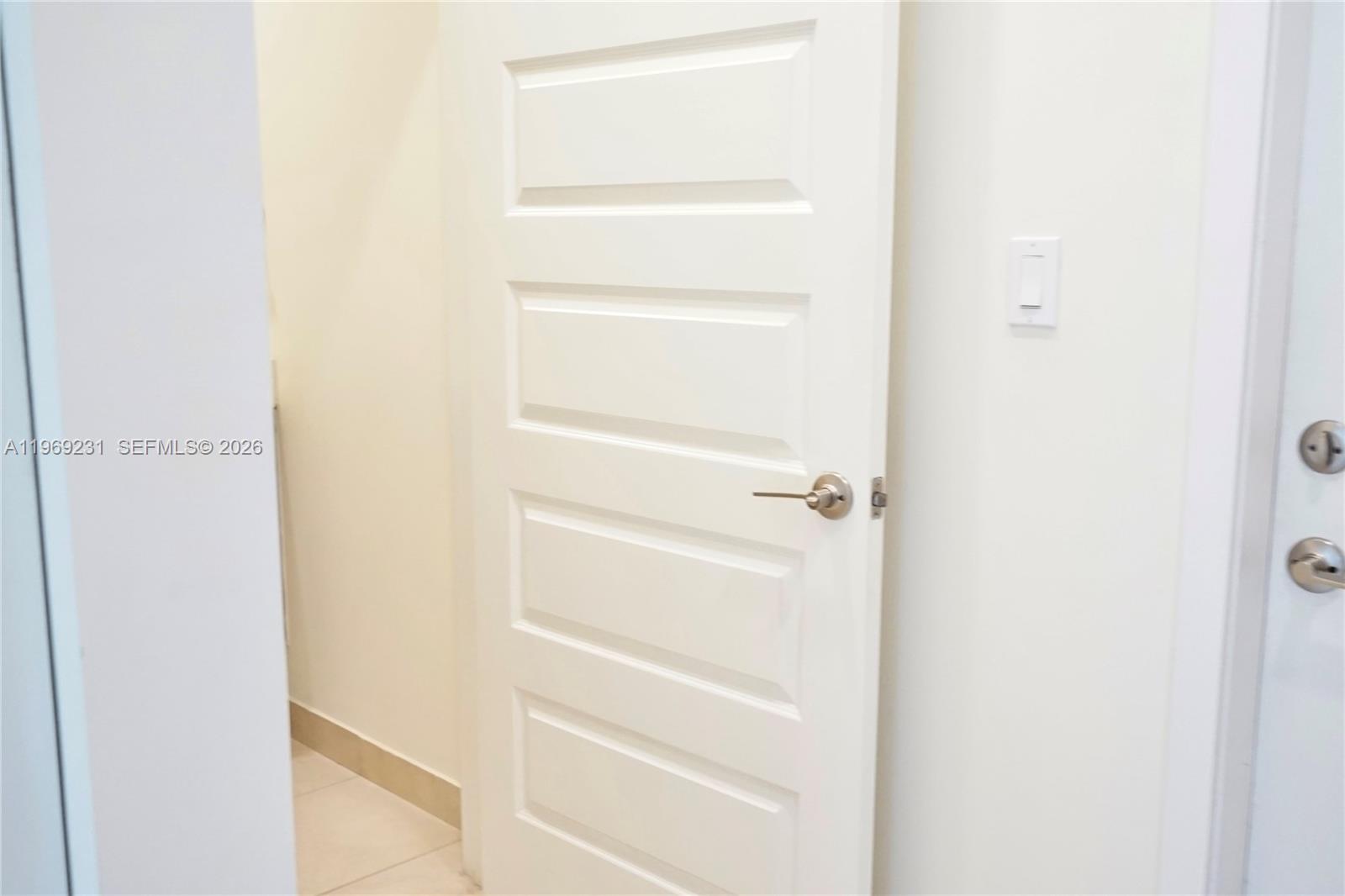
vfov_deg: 42.3
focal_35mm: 31
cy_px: 448
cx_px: 672
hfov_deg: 60.3
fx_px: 1158
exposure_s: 1/60
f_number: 4
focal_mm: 21
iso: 2000
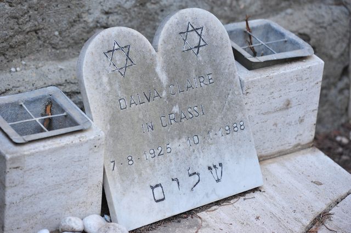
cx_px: 176
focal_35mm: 145
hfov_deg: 14.2
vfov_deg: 9.5
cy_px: 116
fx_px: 1413
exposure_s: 1/320
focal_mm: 145
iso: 500
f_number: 5
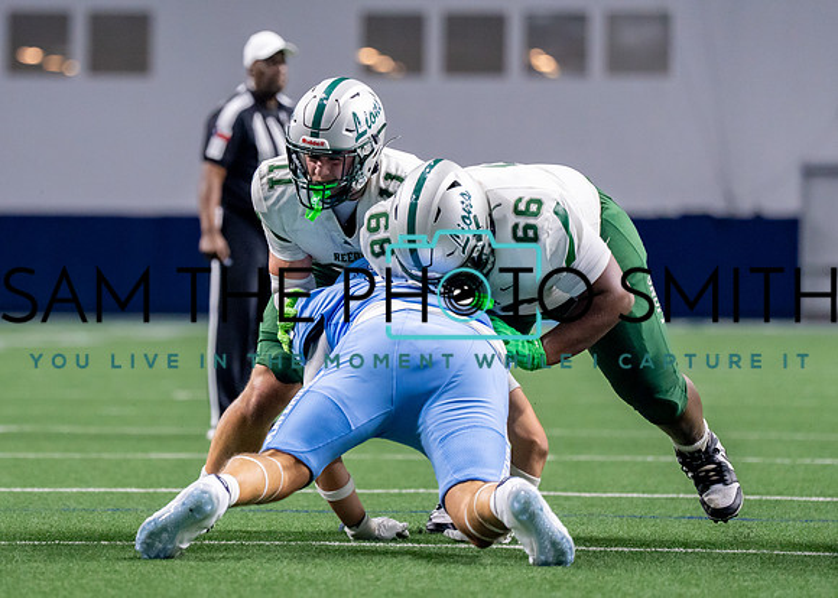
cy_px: 275
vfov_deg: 4.9
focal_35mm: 291
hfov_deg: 6.9
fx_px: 6921
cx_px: 238
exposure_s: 1/1000
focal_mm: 167
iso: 2000
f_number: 2.8
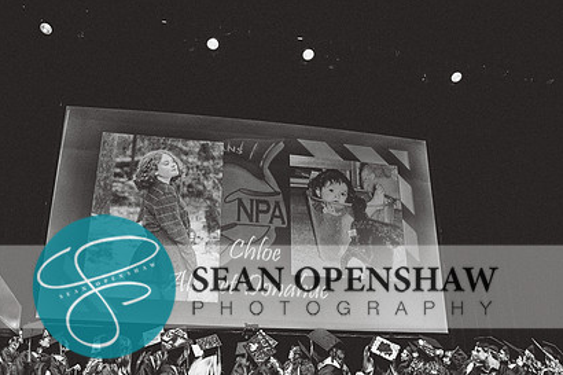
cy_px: 262
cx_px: 264
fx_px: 531
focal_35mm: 34
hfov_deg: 55.8
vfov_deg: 38.2
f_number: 2.8
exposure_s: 1/160
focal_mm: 24
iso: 2500
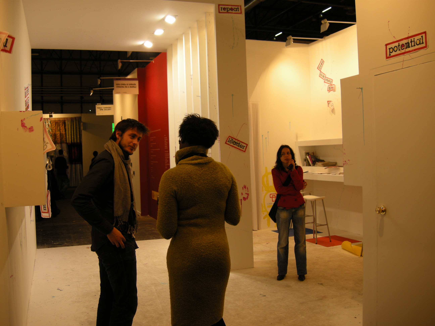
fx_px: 440
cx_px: 218
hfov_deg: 52.6
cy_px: 163
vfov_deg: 40.7
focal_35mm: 35
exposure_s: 1/33.1
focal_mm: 7.5
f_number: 3.8
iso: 64
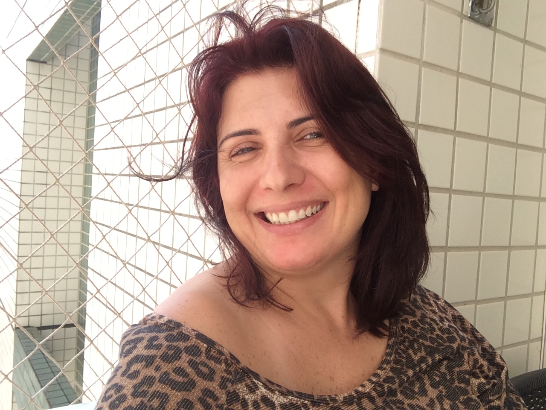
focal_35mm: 33
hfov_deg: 55.4
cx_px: 273
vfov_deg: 42.9
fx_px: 521
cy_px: 205
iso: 50
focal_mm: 2.15
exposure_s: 1/386
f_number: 2.4
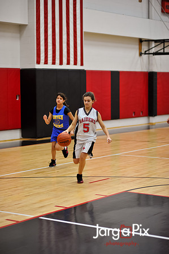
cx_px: 84
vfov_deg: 23.9
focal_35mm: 85
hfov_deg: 16.0
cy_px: 127
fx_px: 600
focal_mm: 85
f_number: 2
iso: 1100
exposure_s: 1/500
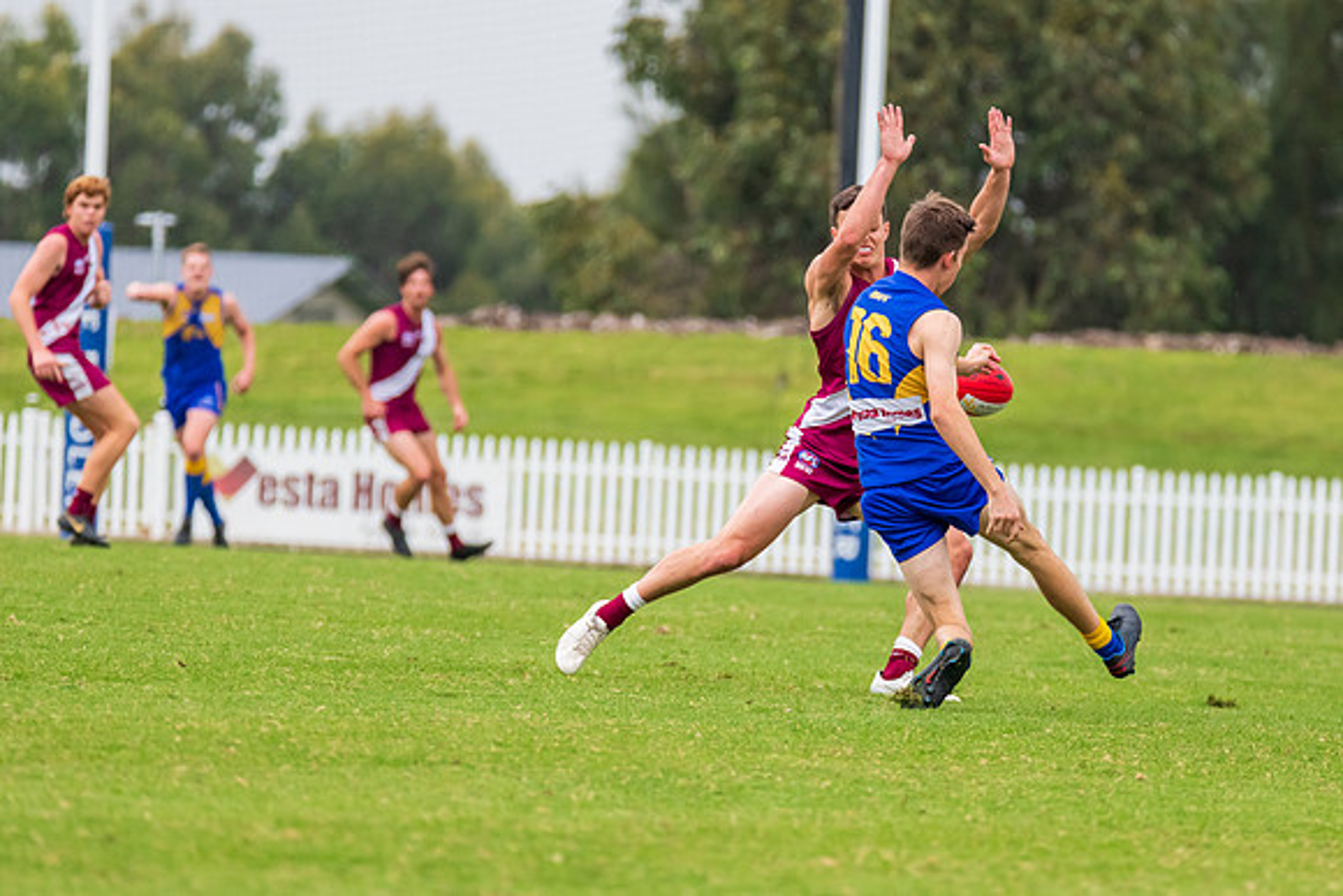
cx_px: 808
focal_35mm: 462
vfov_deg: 3.0
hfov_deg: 4.5
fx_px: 17246
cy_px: 418
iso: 1000
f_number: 7.1
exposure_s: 1/1250
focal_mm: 360
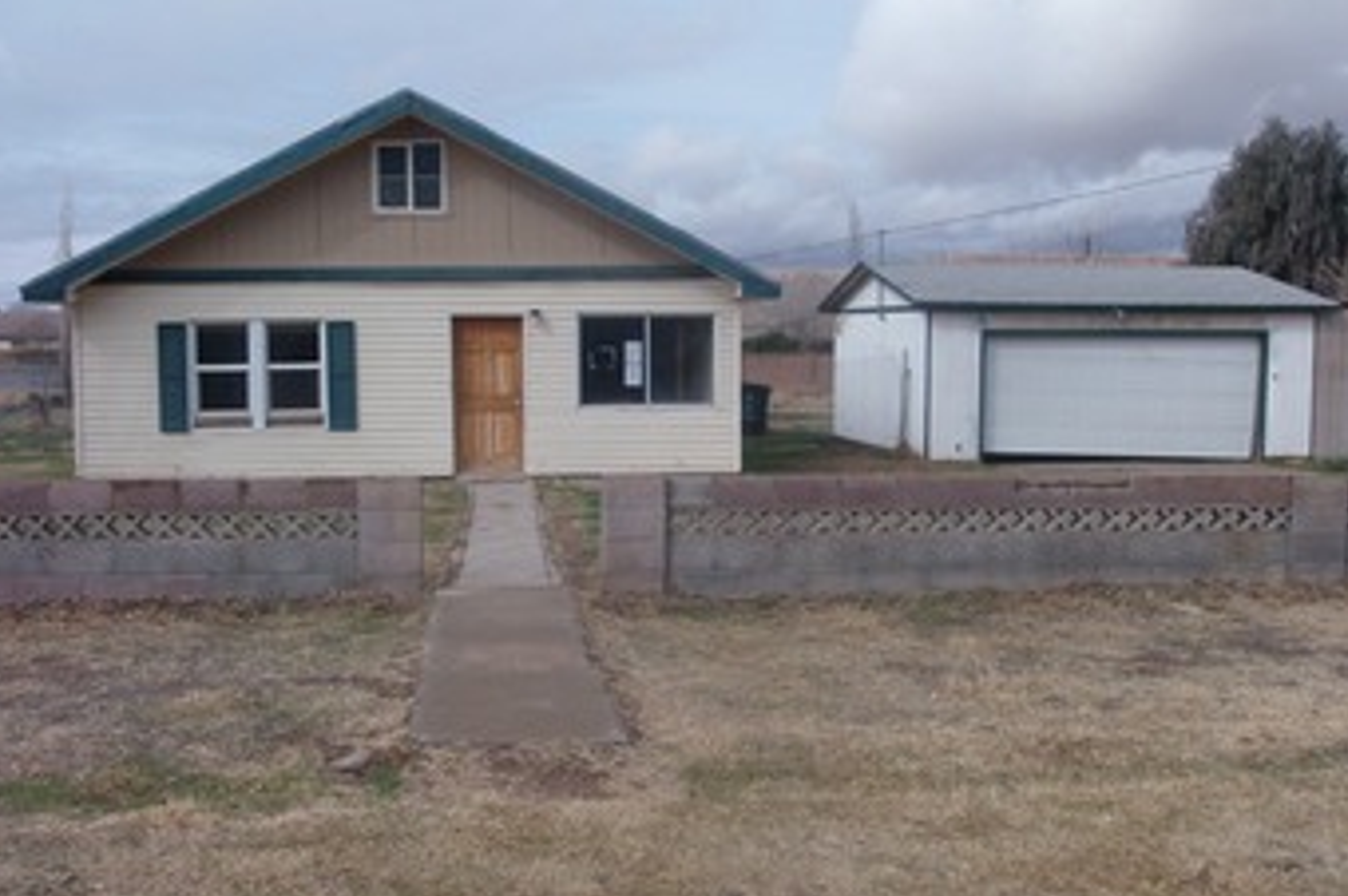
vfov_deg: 37.8
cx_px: 666
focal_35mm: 35
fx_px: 1309
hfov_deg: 54.5
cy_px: 440
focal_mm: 5.9
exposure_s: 1/320
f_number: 7.9
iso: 100
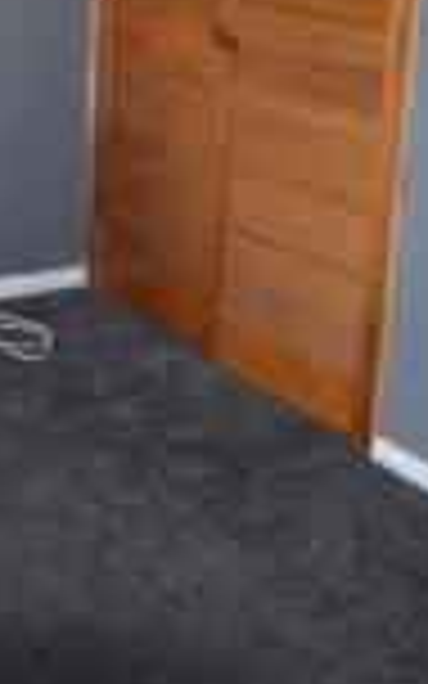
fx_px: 1232
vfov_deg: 30.2
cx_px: -122
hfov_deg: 18.4
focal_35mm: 66
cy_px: 117
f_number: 4
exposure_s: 1/125
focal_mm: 10
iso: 320
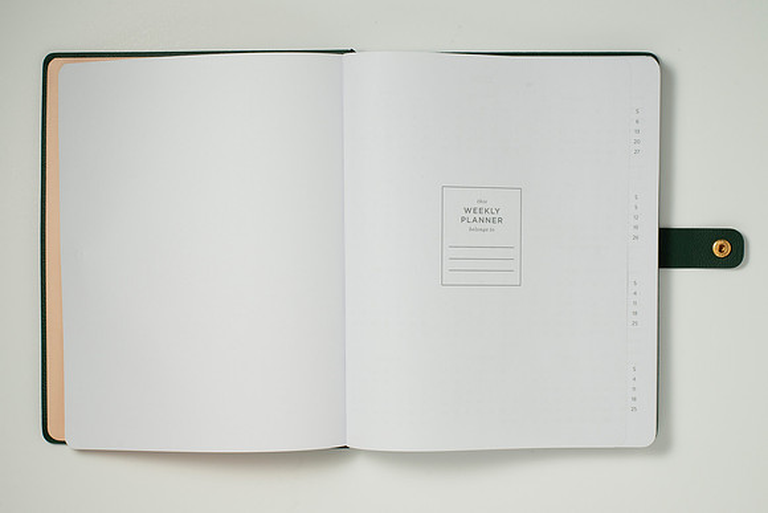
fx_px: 1282
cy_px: 265
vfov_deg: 22.6
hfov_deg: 33.3
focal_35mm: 60
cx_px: 379
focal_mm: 50
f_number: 10
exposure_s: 1/200
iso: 200
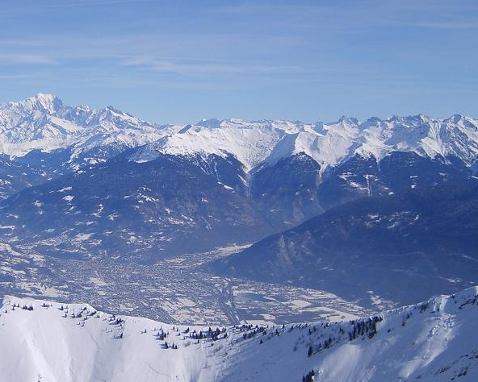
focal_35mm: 65
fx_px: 920
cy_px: 225
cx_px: 101
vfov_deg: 23.5
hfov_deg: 28.5
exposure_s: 1/500
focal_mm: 5.8
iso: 50
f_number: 7.1
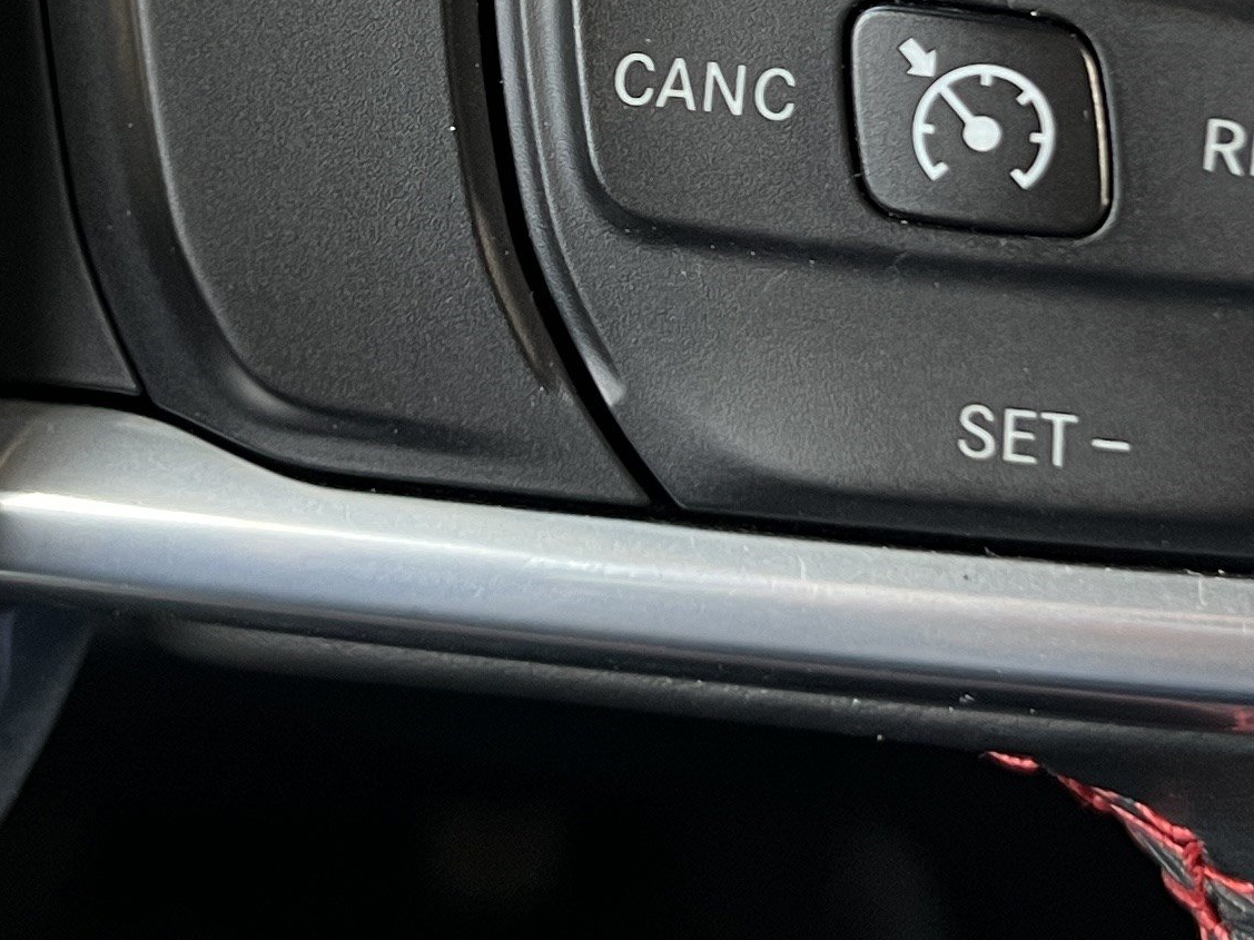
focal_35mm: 93
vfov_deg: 15.7
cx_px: 576
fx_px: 3369
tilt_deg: -34.9
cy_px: 68
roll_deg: +2.3
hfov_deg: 21.1
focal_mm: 5.7
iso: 125
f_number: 1.5
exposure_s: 1/65
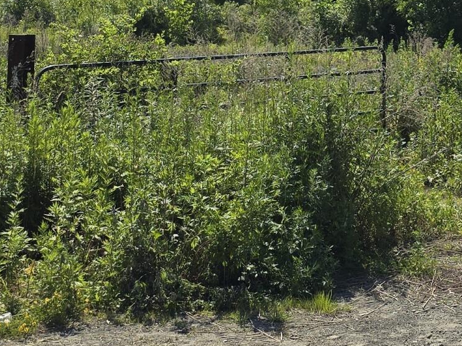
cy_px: -115
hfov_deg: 20.5
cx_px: 455
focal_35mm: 93
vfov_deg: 15.1
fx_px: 1241
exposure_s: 1/1055
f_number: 1.7
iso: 12
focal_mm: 6.3
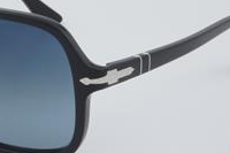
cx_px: 32
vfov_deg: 10.1
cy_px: 59
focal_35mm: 135
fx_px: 862
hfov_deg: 15.1
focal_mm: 45
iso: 100
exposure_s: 1/3
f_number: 32
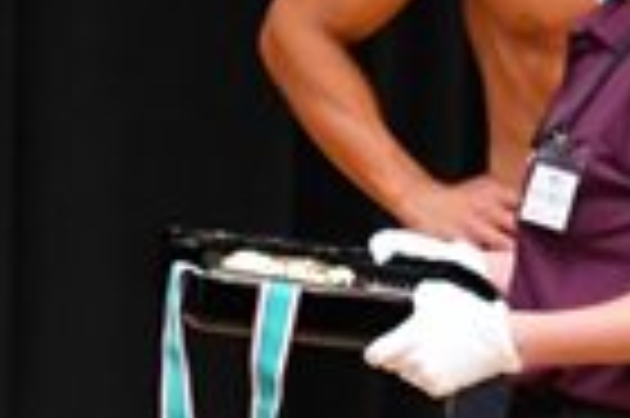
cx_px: -488
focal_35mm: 1204
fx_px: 21045
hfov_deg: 1.7
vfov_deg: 1.1
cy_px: 526
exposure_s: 1/400
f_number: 5.6
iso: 4000
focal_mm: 145
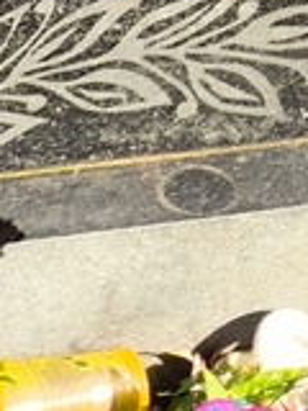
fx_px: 2966
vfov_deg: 7.7
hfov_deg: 5.9
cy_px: -254
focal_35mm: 250
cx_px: 101
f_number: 1.7
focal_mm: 4.71
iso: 50
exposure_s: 1/416
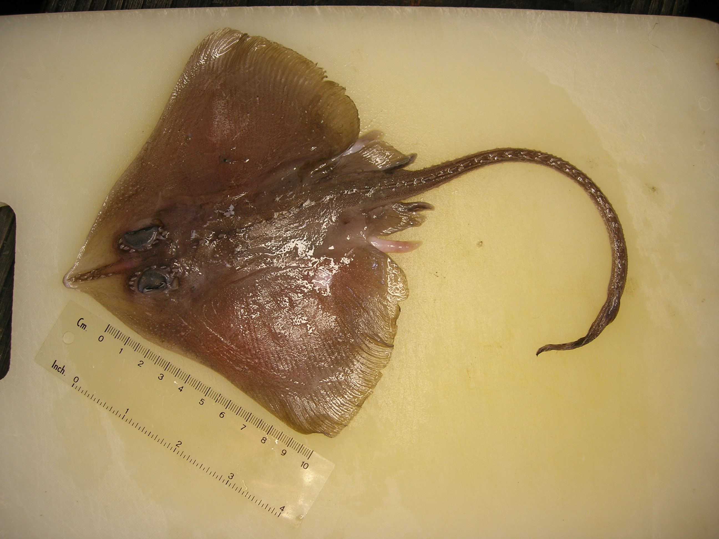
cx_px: 360
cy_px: 270
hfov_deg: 49.0
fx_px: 789
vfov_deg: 37.7
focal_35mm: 38
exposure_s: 1/23.8
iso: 64
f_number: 2.8
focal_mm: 7.8
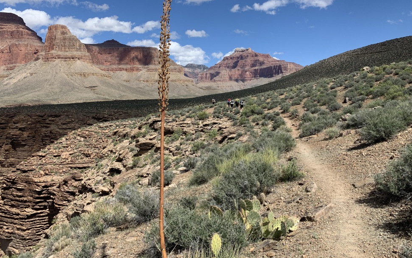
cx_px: 207
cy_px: 98
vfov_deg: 42.8
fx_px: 326
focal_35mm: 29
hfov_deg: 64.6
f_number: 1.8
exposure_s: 1/2421
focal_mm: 4.25
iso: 25
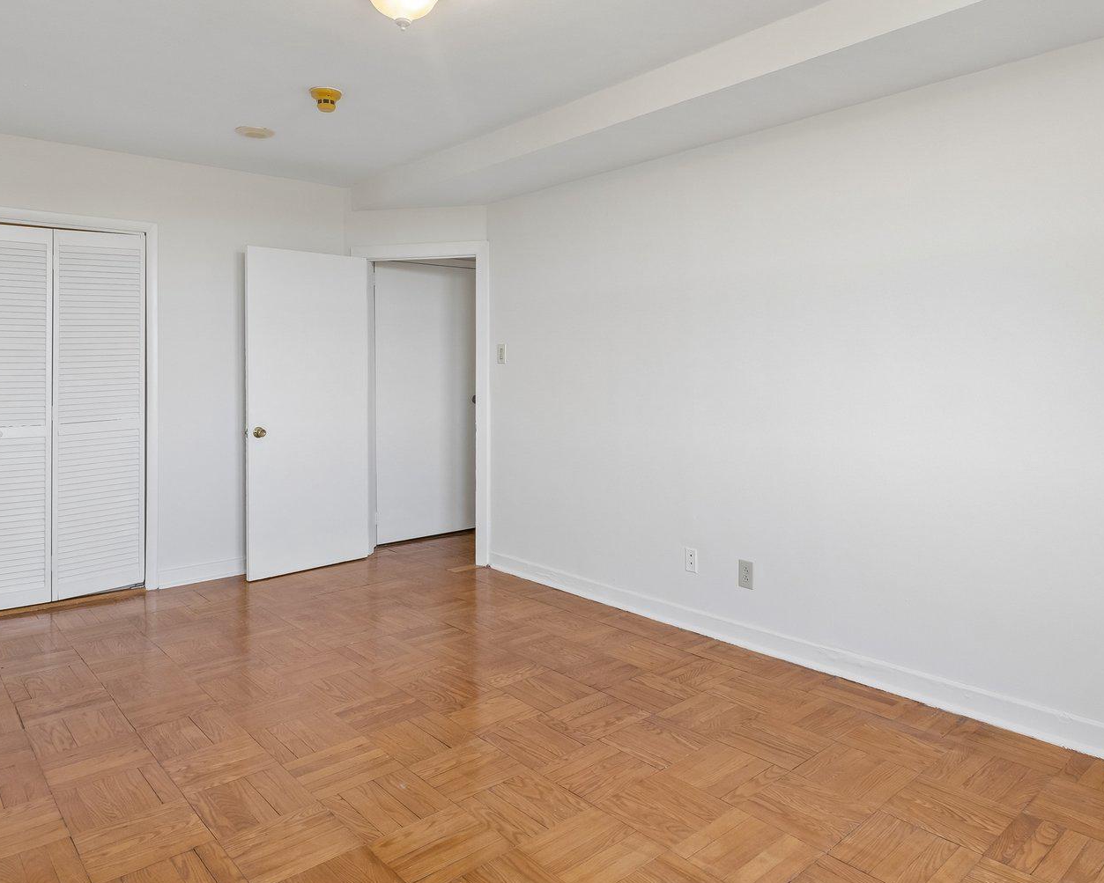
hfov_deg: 72.5
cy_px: 361
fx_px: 752
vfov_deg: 60.5
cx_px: 594
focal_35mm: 23
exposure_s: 1/10
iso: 250
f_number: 8
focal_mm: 10
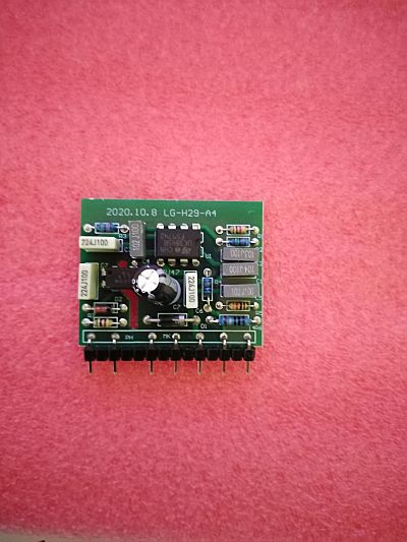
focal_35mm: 26
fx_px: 407
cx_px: 204
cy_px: 271
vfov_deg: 67.3
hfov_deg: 53.1
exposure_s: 1/15
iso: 1737
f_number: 1.8
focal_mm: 3.62
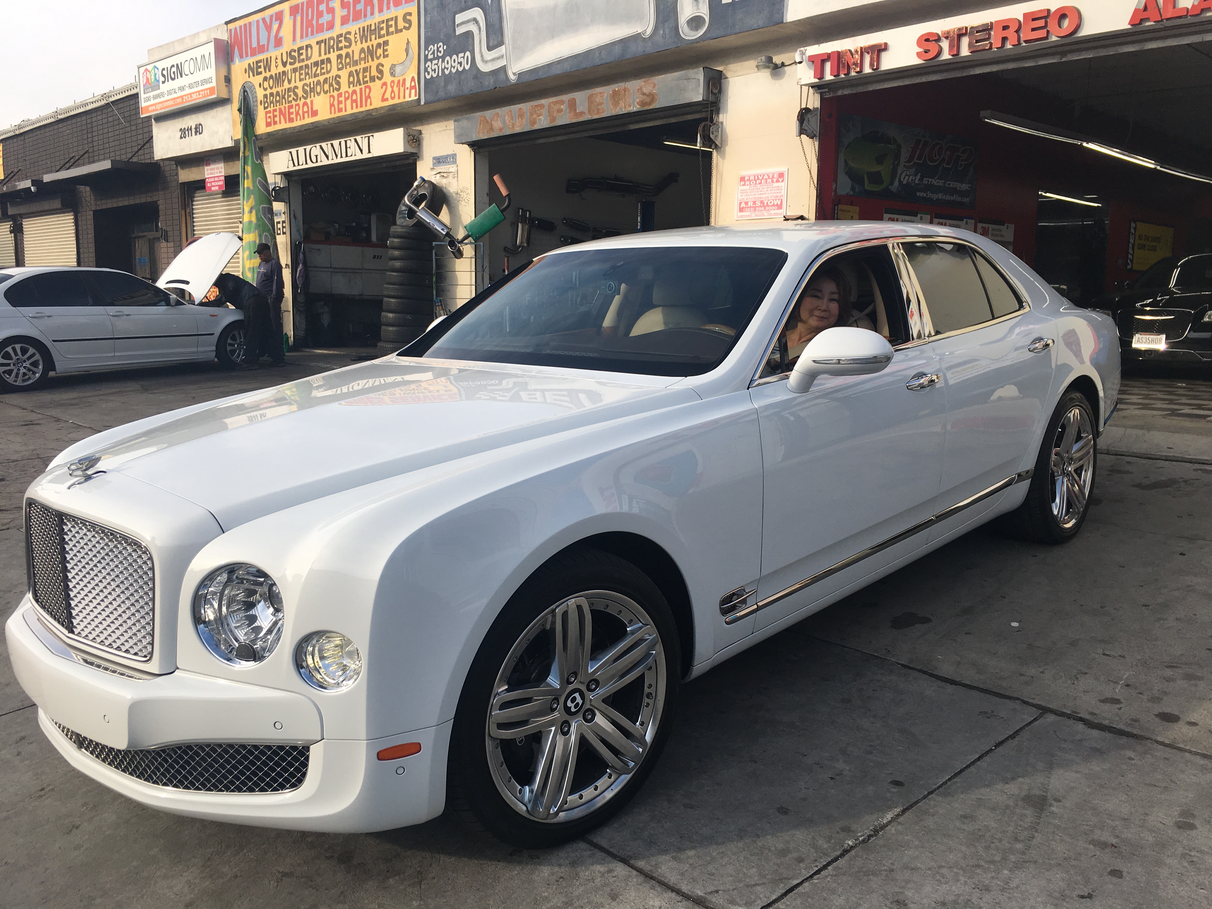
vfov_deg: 48.2
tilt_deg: -6.7
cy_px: 454
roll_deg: -1.6
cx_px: 606
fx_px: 1015
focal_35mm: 29
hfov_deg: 61.7
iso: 25
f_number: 2.2
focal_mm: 4.15
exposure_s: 1/712
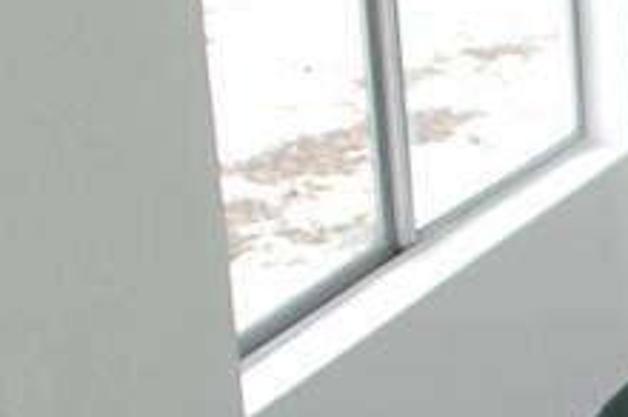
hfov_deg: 10.7
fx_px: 3037
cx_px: 1302
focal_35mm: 174
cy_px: 390
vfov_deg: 7.8
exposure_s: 1/160
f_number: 4
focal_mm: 25
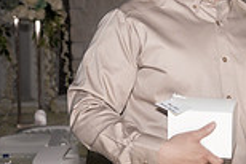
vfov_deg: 10.4
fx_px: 903
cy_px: 115
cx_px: 265
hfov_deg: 15.2
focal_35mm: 132
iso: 2000
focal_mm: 35
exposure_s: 1/250
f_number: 4
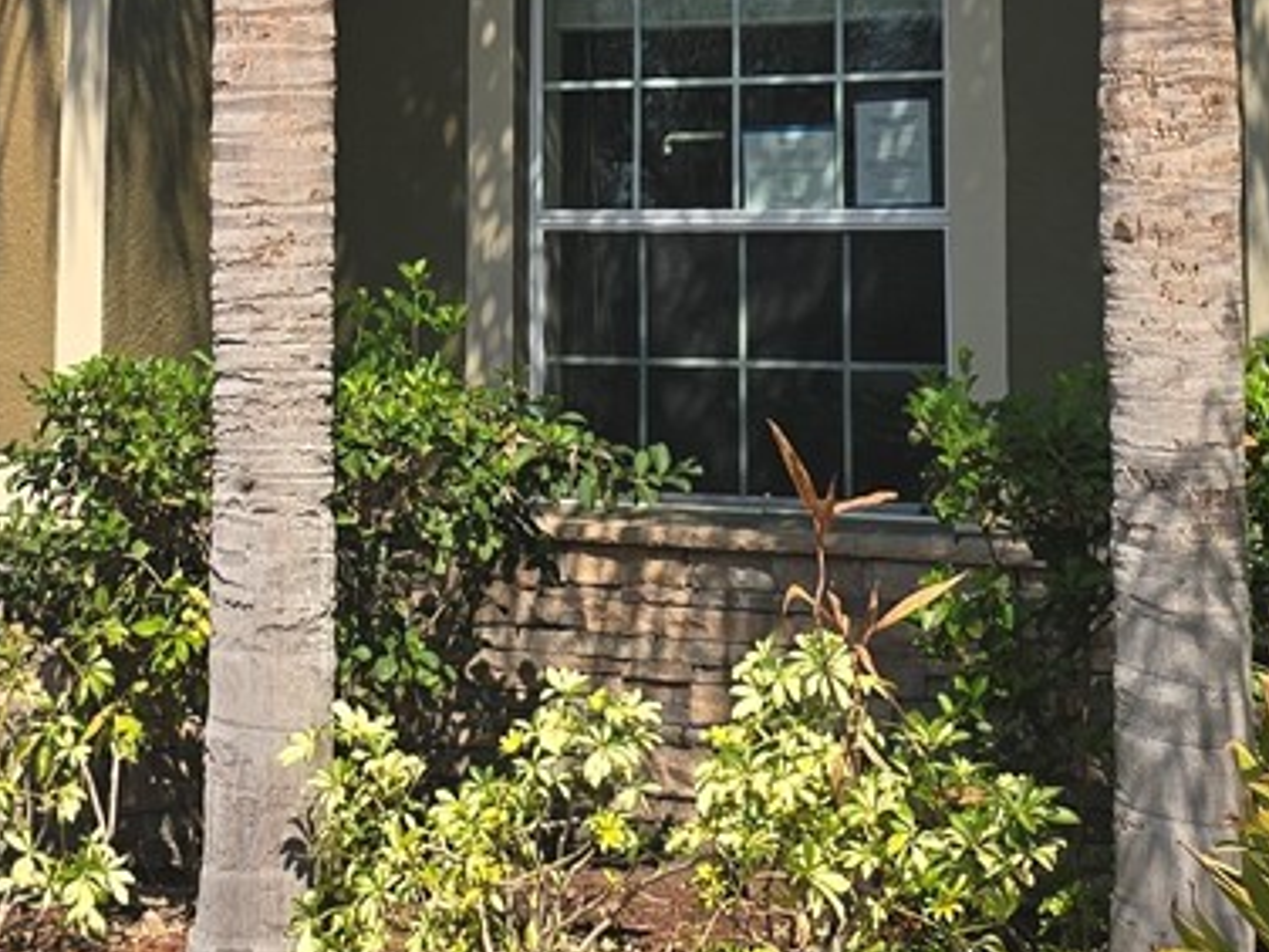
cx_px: 338
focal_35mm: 98
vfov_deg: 14.8
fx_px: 3593
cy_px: -17
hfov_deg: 19.9
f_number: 1.7
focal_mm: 6.3
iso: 12
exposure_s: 1/709
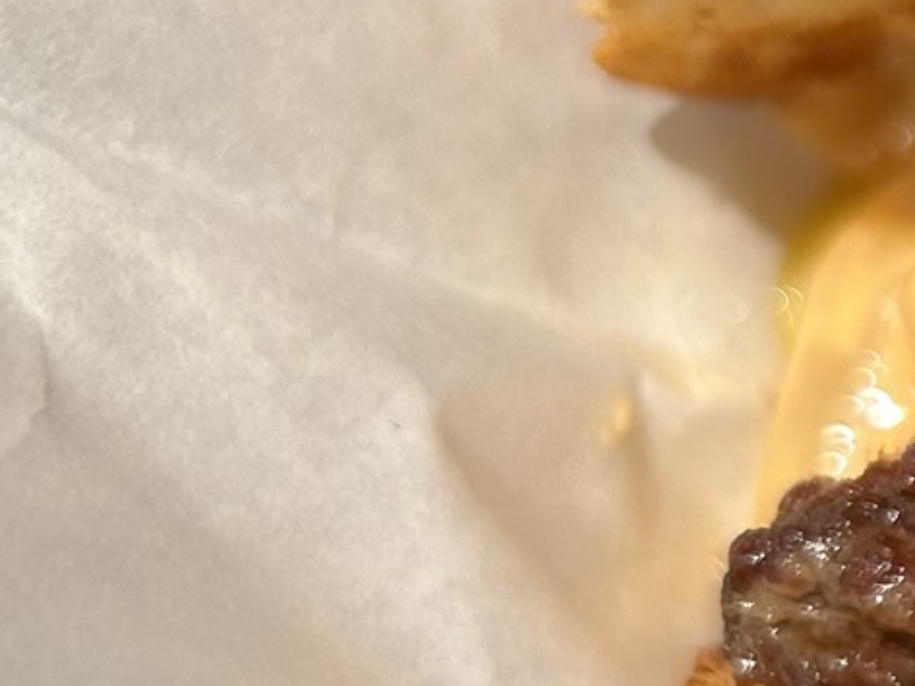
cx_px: 1737
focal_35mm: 110
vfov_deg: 13.5
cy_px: 348
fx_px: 2908
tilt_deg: -52.2
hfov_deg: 15.1
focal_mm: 5.7
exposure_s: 1/100
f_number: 1.5
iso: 50
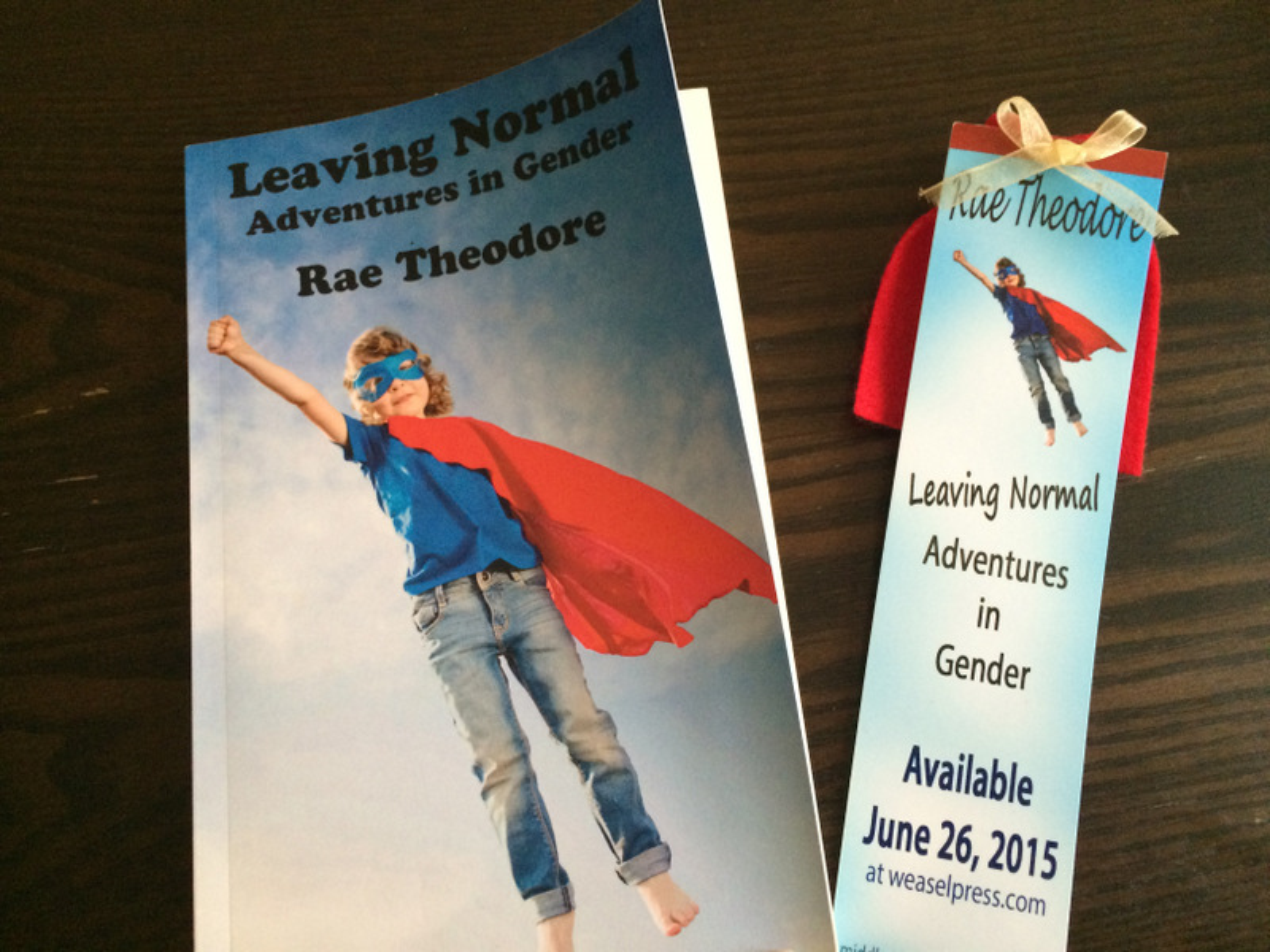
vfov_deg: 48.2
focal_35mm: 29
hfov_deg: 61.7
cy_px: 476
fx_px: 1064
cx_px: 635
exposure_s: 1/30
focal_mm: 4.15
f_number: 2.2
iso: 250
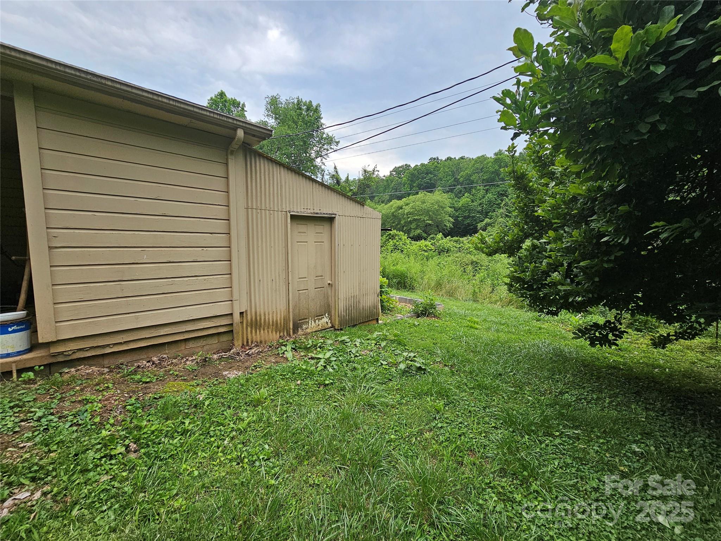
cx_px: 360
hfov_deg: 106.2
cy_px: 270
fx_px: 271
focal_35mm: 13
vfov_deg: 89.9
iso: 50
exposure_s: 1/315
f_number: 2.2
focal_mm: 2.2
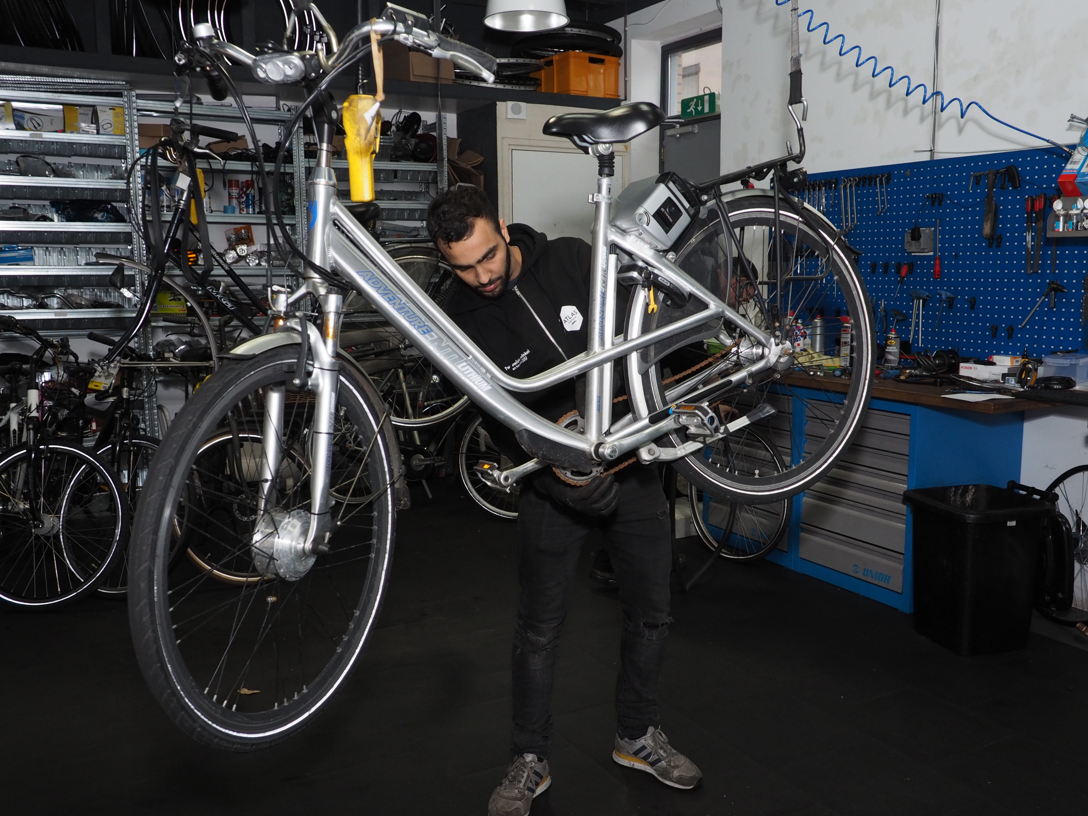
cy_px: 408
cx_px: 544
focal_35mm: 32
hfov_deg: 56.8
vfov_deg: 44.2
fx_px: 1006
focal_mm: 16
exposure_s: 1/200
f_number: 4.1
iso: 800
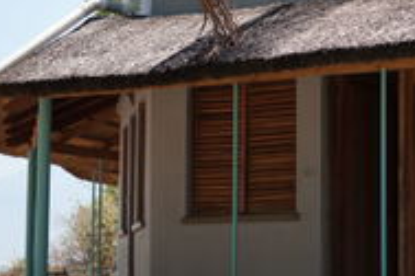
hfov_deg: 13.0
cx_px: 483
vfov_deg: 8.9
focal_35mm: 154
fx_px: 1775
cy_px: 91
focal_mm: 52
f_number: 2.8
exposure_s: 1/1250
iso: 100
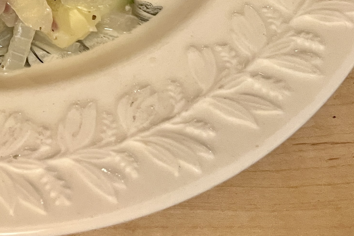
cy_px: -104
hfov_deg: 25.3
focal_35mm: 74
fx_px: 728
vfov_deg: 16.9
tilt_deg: -54.9
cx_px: -37
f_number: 1.6
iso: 250
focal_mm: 5.1
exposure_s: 1/60
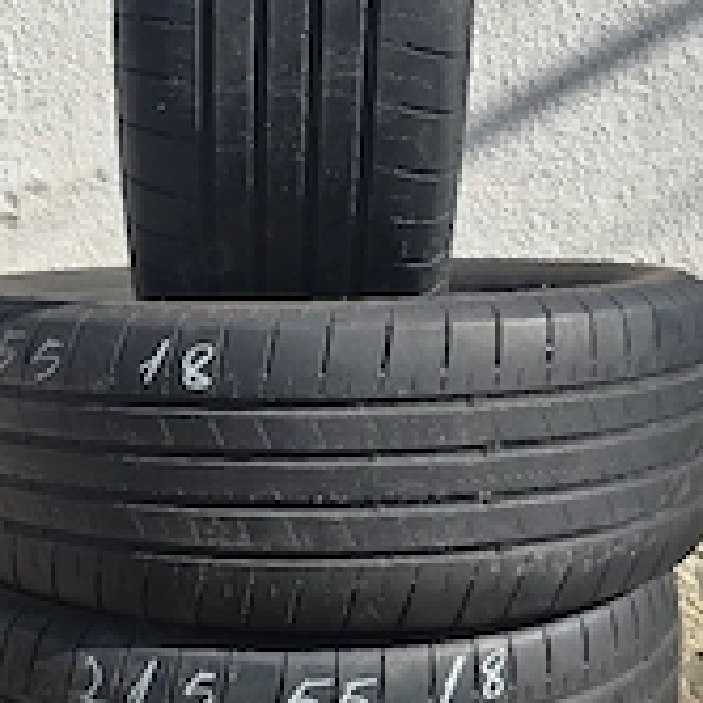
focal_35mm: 49
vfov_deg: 34.6
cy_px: 390
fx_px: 1126
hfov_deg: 34.0
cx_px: 182
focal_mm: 6.3
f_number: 1.7
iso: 12
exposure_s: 1/625
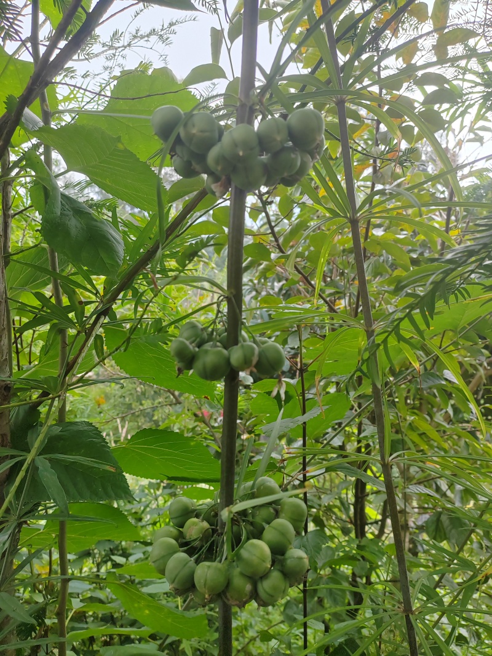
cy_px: 328
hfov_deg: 51.3
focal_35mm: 27
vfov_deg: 65.3
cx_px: 246
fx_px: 512
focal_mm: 5.52
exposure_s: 1/360
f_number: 1.9
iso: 100
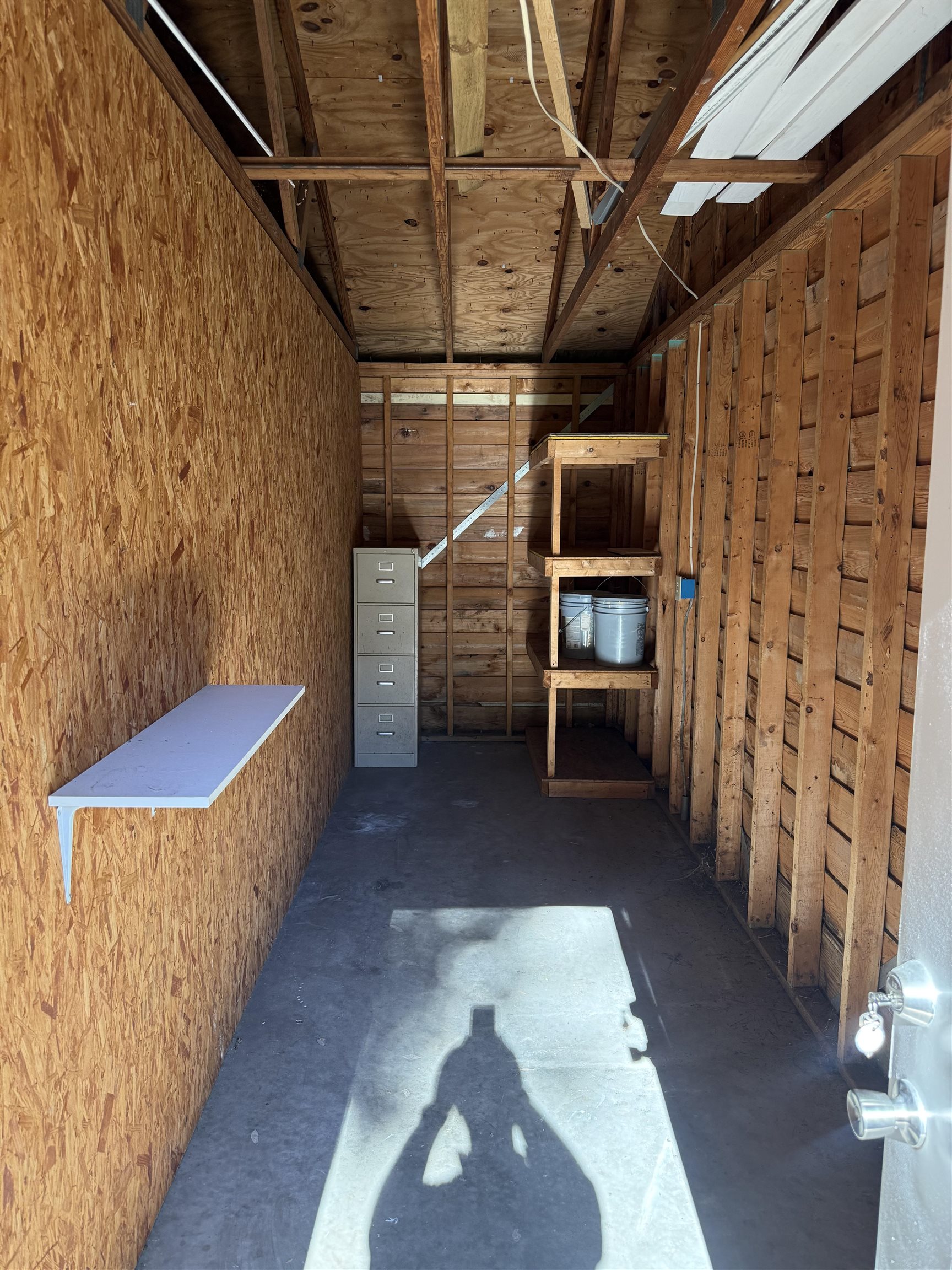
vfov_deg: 71.6
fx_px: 880
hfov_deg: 56.8
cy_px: 635
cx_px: 476
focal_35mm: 24
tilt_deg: -8.0
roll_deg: -2.4
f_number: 1.78
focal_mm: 6.76
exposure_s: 1/173
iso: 200
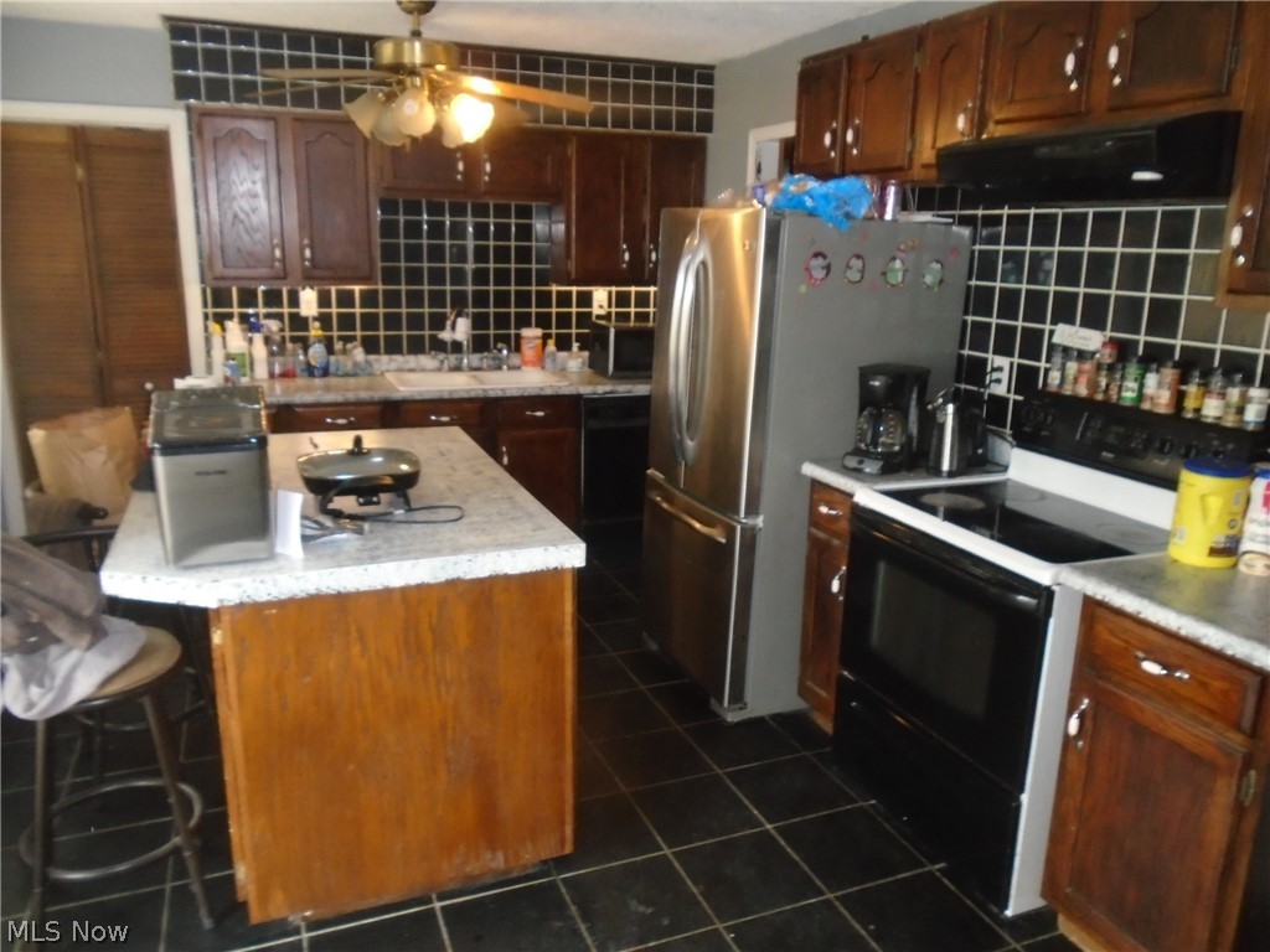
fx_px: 954
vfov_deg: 53.1
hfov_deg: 67.3
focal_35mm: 26
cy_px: 476
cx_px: 635
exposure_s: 1/30
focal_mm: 4.6
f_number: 3.2
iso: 400
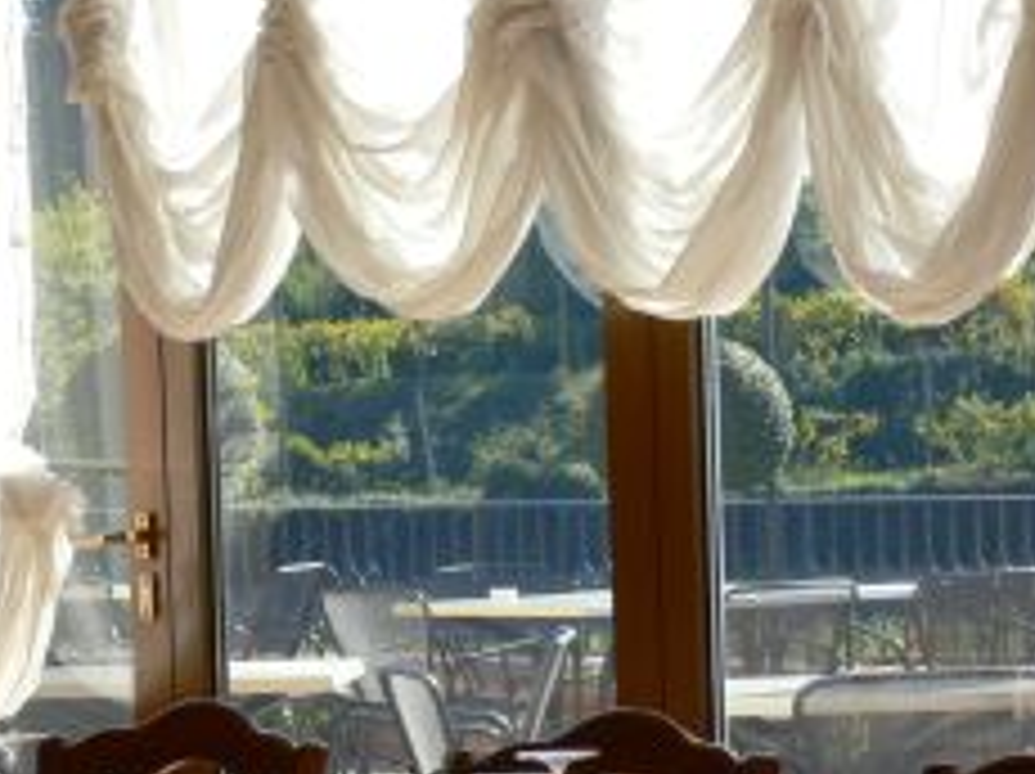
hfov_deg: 12.4
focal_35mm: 160
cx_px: 540
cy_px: 549
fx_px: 4779
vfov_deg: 9.2
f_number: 5
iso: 100
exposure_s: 1/100
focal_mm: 17.4
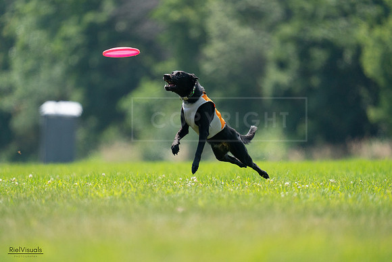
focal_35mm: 600
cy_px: 131
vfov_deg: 2.3
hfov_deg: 3.4
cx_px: 196
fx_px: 6535
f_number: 6.3
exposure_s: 1/4000
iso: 2000
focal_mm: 600
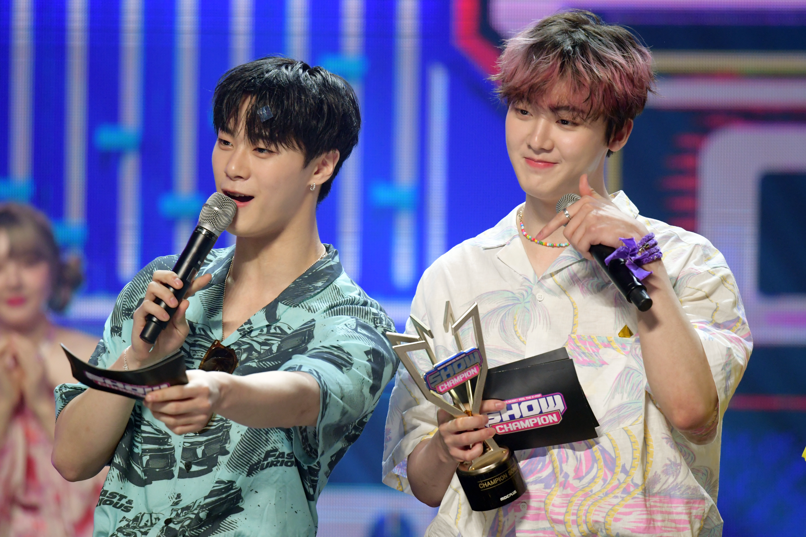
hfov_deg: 4.6
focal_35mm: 450
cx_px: 403
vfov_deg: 3.1
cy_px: 268
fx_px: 10074
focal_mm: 300
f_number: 4
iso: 2000
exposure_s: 1/500
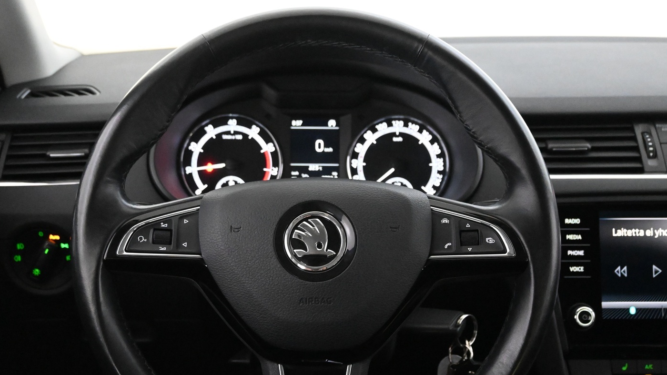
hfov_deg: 49.5
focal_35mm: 41
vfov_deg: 28.9
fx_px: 723
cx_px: 311
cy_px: 248
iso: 8000
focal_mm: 22.5
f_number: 4
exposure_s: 1/40
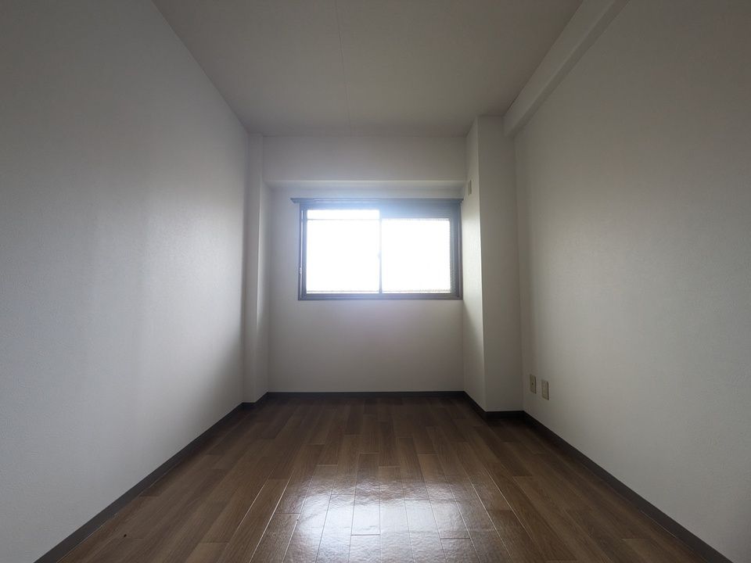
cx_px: 376
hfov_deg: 102.1
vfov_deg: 85.7
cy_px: 282
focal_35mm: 14
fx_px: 304
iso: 151
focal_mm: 1.83
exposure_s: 1/60
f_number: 2.2
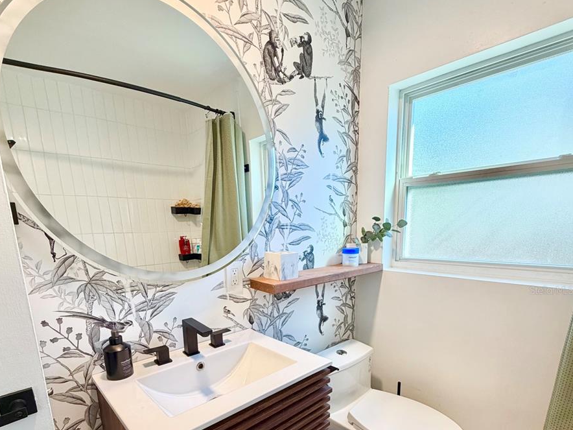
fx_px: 315
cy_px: 290
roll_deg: +1.6
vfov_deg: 66.7
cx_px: 284
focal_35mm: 19
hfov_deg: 84.7
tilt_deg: -11.9
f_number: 2.2
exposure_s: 1/120
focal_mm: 2.22
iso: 160
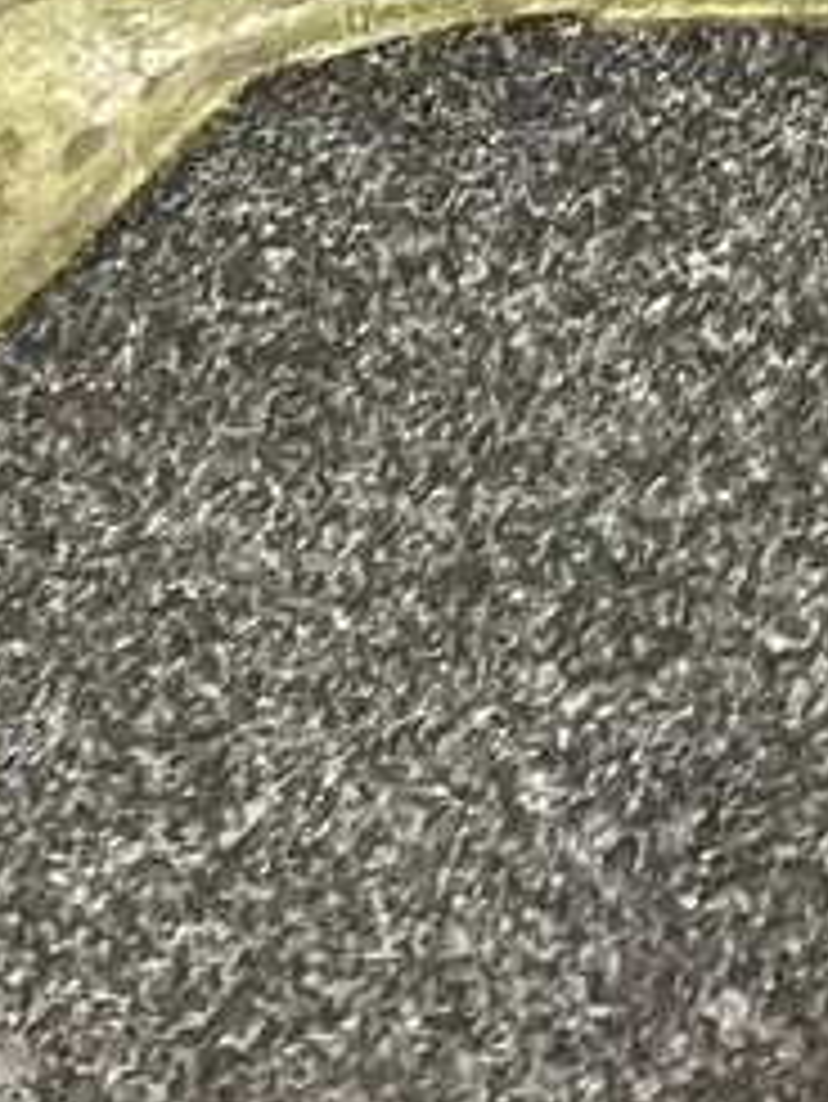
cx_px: 621
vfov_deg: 14.6
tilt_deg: -56.8
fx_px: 3728
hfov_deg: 12.6
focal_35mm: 117
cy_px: -931
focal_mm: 3.99
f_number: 1.8
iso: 400
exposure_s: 1/33
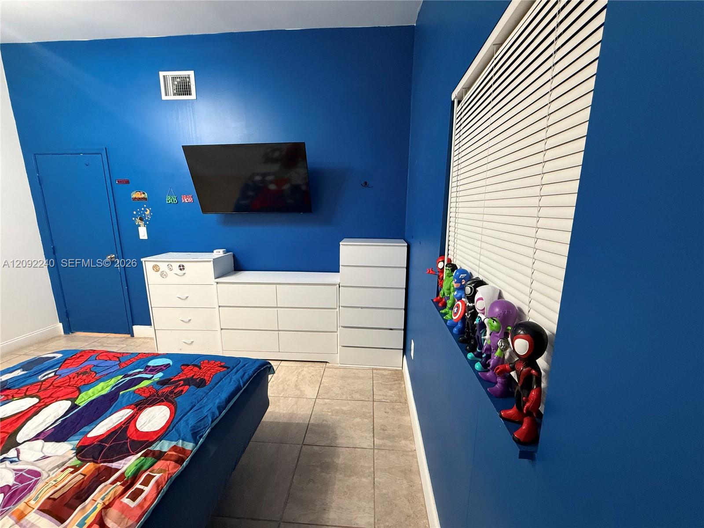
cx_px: 352
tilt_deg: -10.7
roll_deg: -0.3
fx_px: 285
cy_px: 264
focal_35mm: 14
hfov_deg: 102.1
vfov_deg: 85.7
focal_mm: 2.22
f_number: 2.2
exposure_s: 1/60
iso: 500
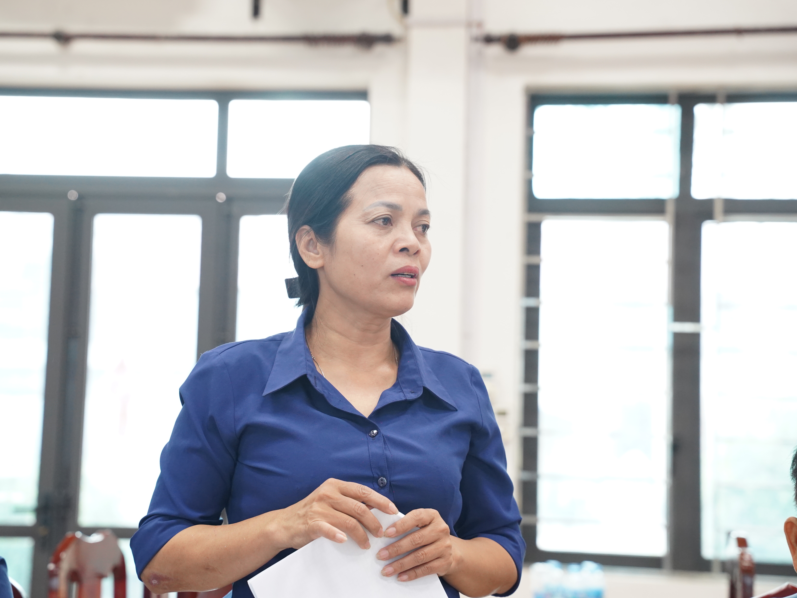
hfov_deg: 25.7
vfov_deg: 19.4
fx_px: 1750
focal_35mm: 76
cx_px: 375
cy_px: 298
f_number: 4
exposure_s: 1/125
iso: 3200
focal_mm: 70
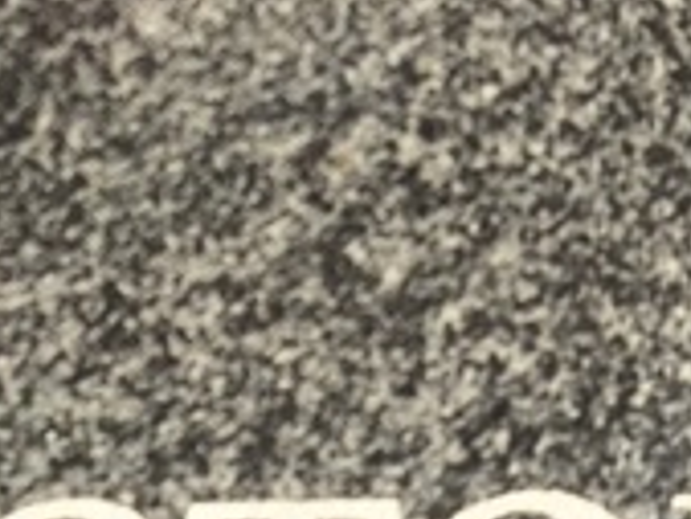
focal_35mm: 236
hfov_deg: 8.3
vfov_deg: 6.3
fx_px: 4714
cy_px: 564
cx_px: -55
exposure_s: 1/507
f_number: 1.7
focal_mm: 4.71
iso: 50
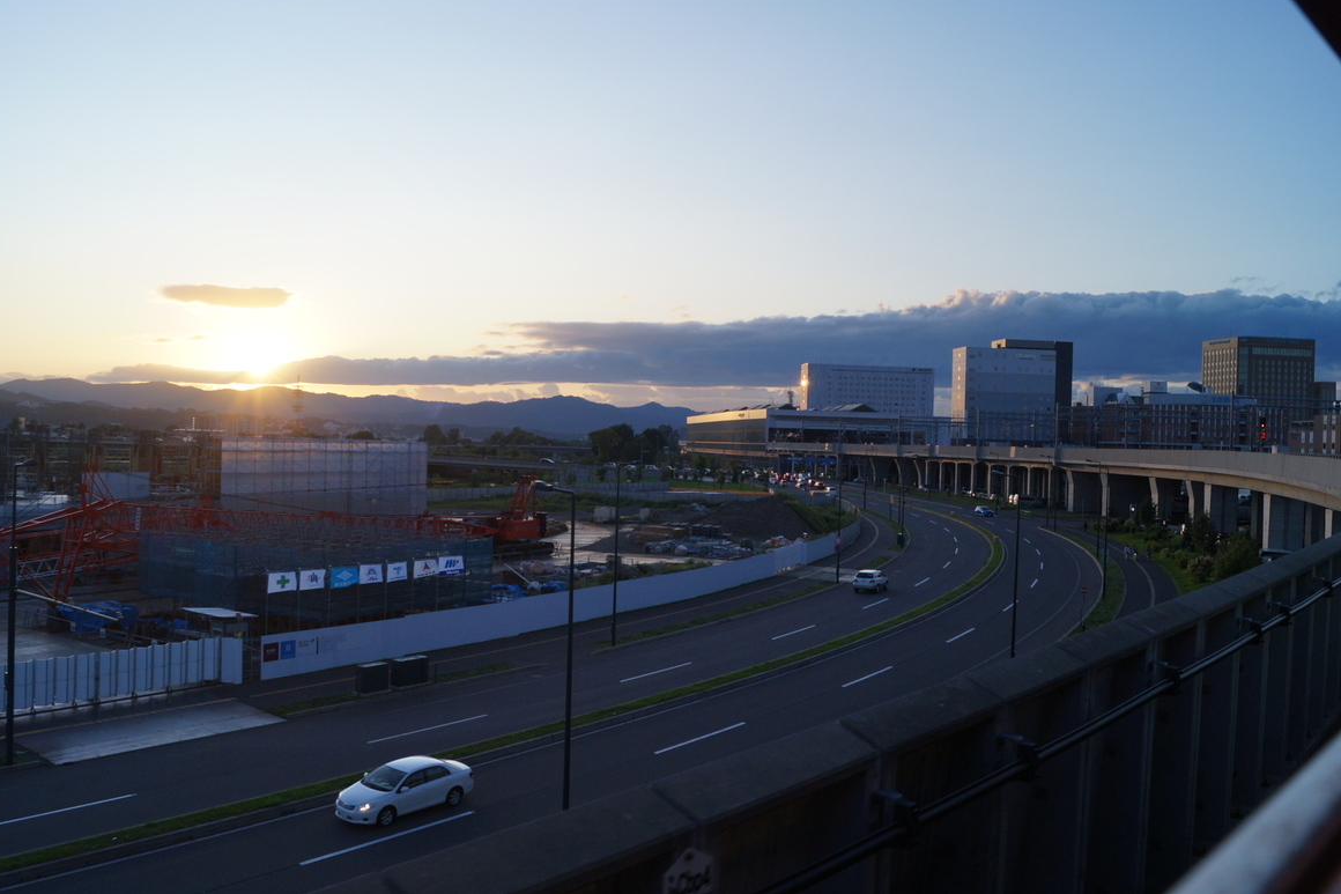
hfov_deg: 60.3
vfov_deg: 42.3
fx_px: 1155
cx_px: 666
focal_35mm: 31
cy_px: 435
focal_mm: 20
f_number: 8
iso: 200
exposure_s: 1/400
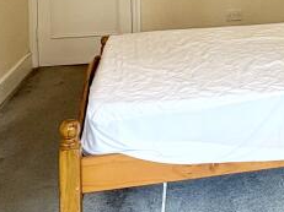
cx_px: 261
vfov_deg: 21.6
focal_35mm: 62
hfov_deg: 29.8
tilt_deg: -0.7
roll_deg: +1.0
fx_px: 508
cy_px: -56
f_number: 2.2
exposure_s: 1/107
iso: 80
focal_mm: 2.22
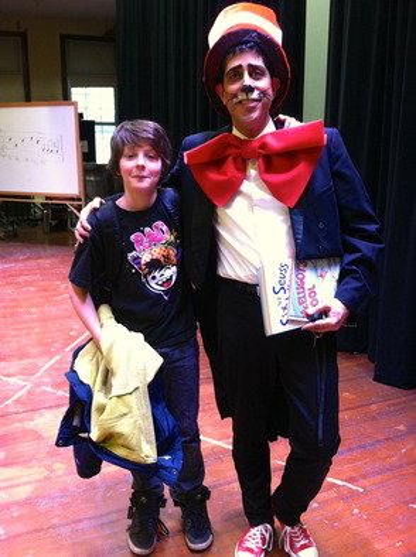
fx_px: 563
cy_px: 278
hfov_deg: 40.6
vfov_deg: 52.7
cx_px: 208
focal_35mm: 35
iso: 200
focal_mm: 3.85
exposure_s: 1/15
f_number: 2.8
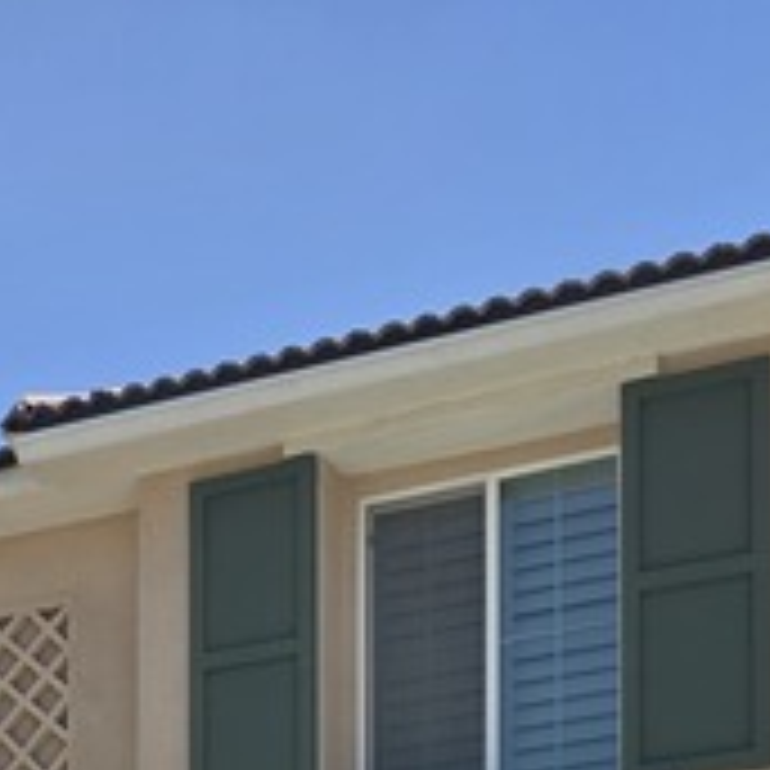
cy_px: 1346
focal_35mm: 95
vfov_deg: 15.8
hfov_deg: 18.0
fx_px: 2391
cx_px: 50
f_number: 1.4
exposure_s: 1/7939
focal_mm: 6.5
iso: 50
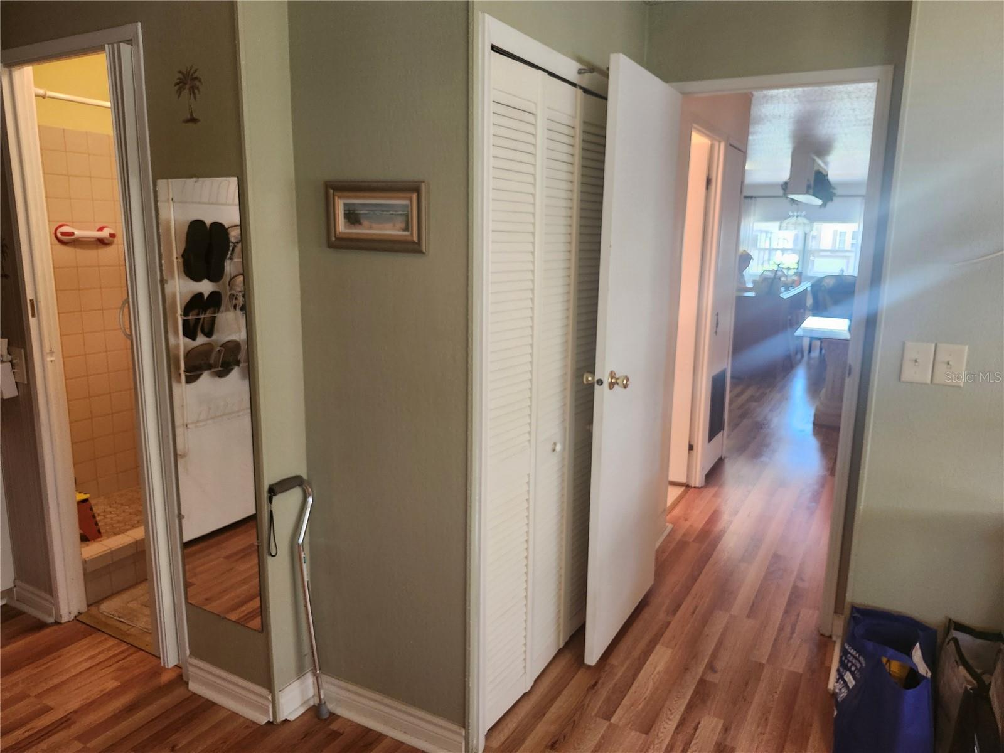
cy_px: 376
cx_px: 502
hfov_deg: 73.9
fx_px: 667
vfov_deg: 58.9
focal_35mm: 23
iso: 500
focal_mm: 5.54
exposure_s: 1/120
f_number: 1.8
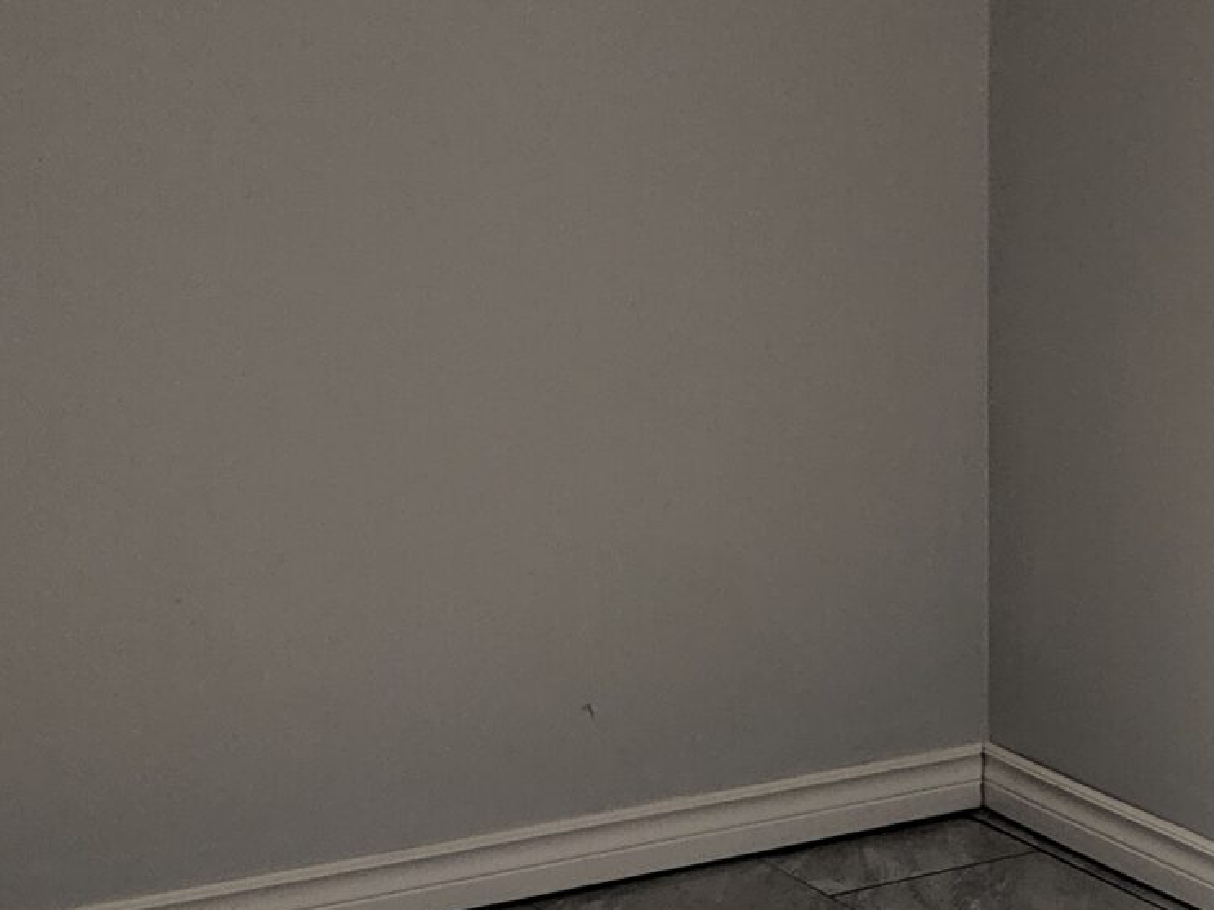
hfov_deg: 20.5
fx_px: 3261
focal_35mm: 93
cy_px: 967
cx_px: 1173
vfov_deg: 15.5
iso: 279
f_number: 1.8
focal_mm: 4.44
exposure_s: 1/60
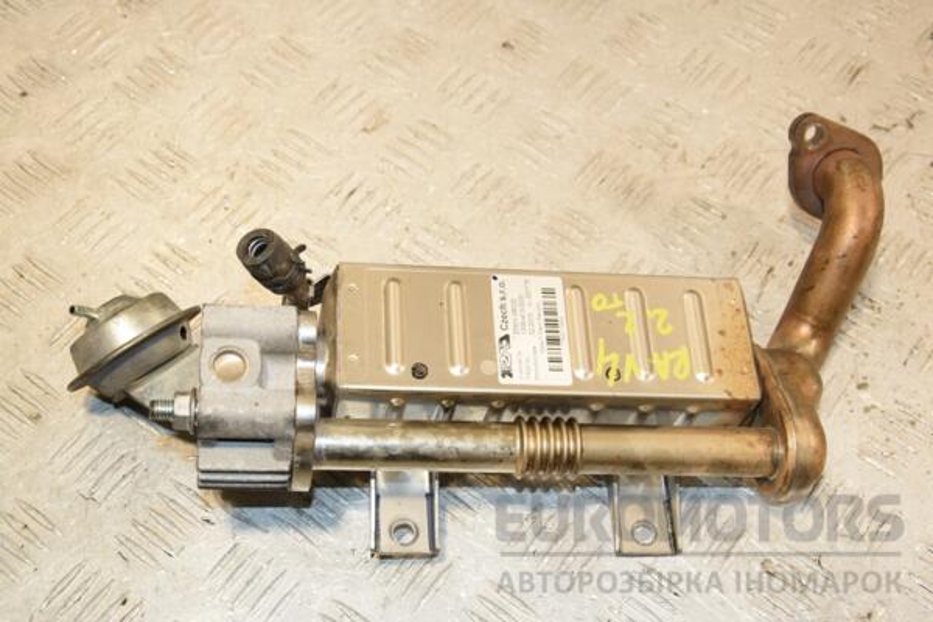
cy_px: 311
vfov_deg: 25.8
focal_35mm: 52
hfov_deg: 37.9
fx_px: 1361
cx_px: 466
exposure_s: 1/200
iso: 800
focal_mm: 35
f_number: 7.1
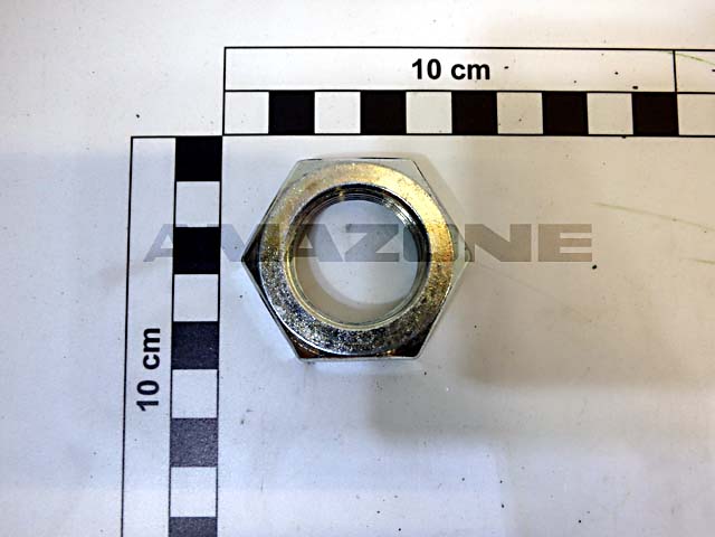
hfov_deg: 63.4
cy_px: 268
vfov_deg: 49.7
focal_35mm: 28
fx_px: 578
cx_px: 358
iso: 250
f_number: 3.9
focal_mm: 5
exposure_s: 1/40
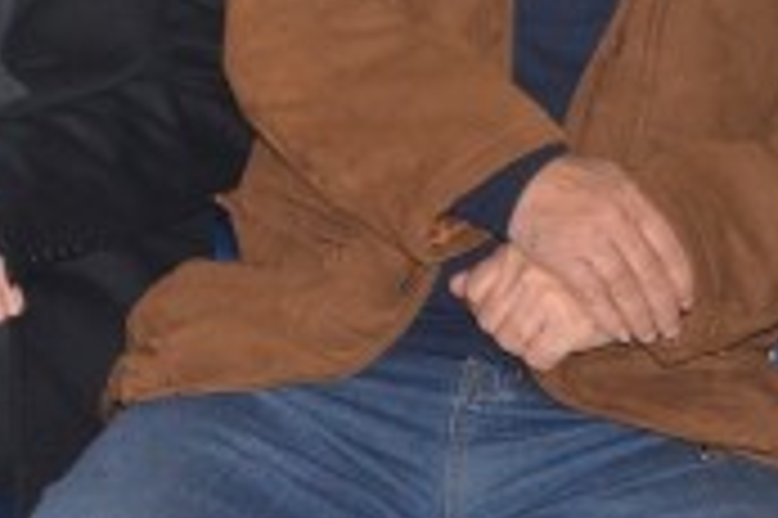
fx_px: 2720
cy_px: -405
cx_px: -135
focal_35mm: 126
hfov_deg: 15.7
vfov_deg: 10.3
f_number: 8
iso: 720
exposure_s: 1/60
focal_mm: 22
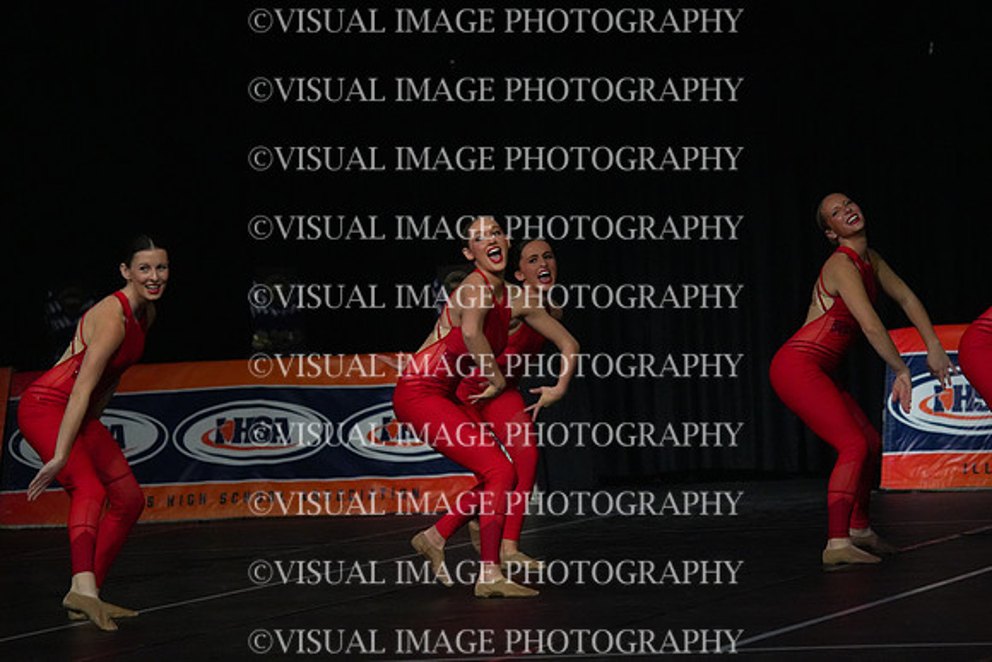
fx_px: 6063
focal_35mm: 220
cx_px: 496
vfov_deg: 6.2
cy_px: 331
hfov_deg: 9.4
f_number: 5
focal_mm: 220
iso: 12800
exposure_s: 1/1000
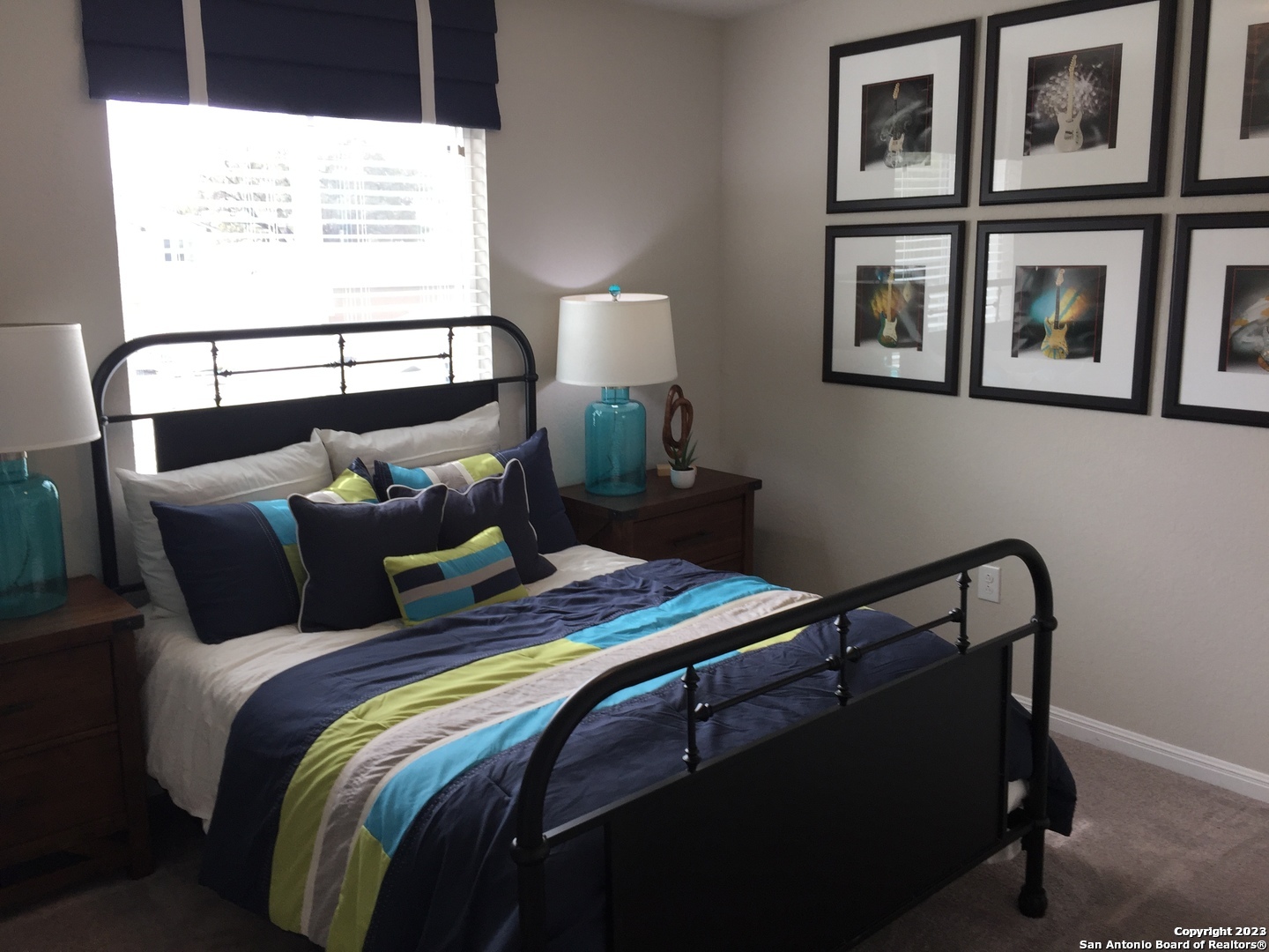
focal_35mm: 29
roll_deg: -1.3
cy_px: 476
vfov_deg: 48.2
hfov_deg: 61.7
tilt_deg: -10.9
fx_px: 1063
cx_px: 634
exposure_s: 1/60
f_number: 2.2
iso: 40
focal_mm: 4.15
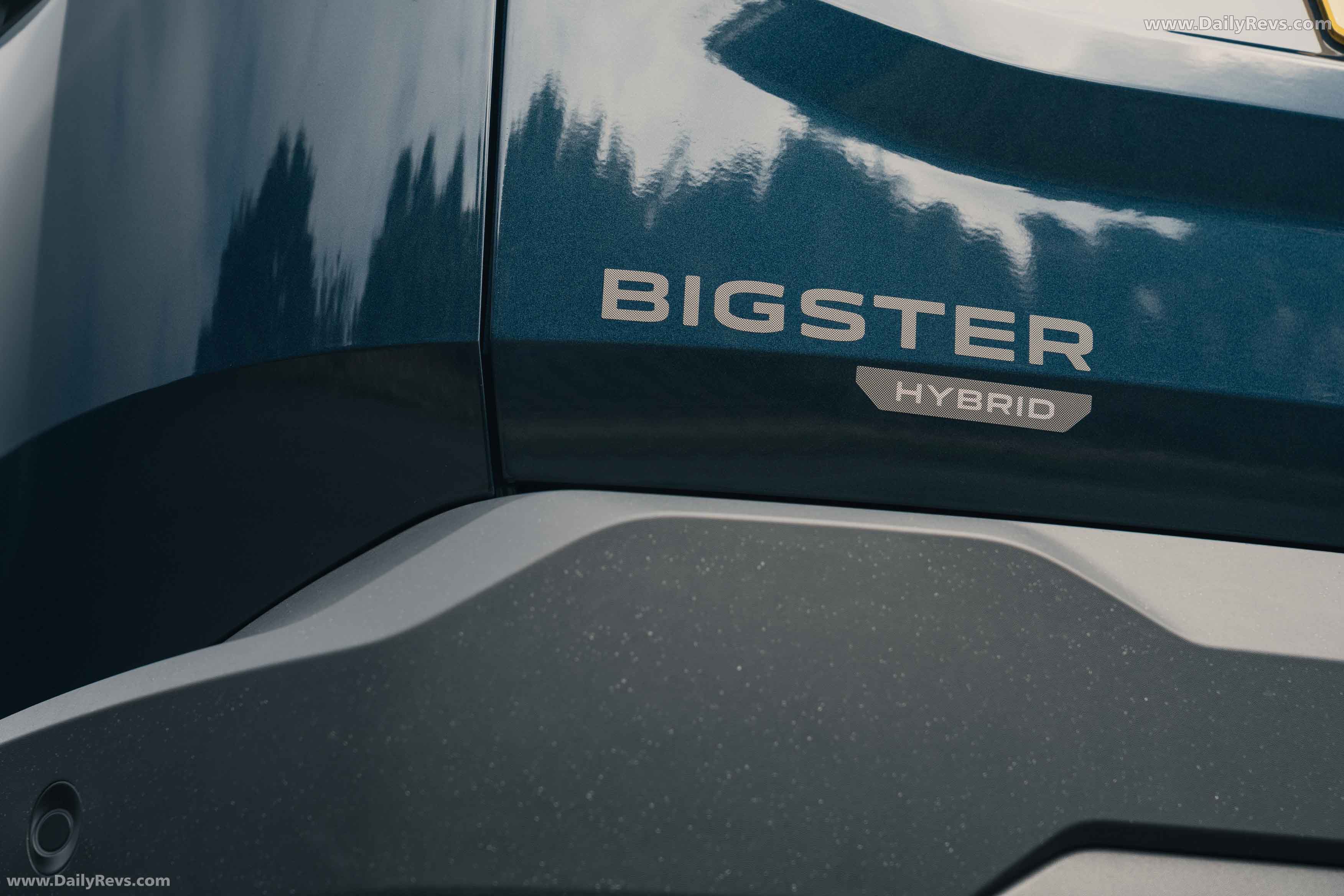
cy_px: 448
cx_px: 672
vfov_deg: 19.2
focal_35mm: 71
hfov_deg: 28.5
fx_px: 2650
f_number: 5.6
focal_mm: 71
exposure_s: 1/125
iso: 200
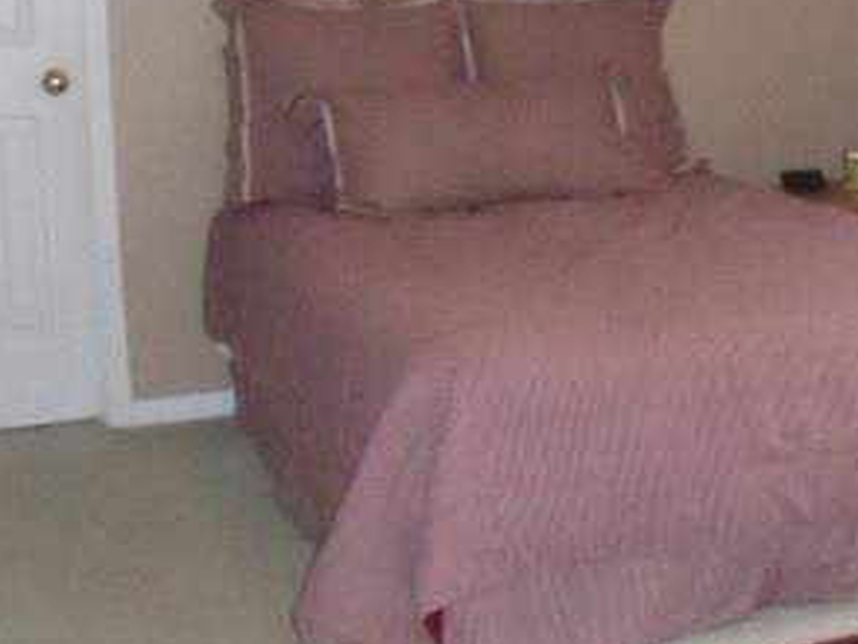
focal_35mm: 96
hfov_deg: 20.2
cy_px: 146
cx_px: 691
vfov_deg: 15.3
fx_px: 2380
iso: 1600
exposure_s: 1/30
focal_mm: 6
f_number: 7.1
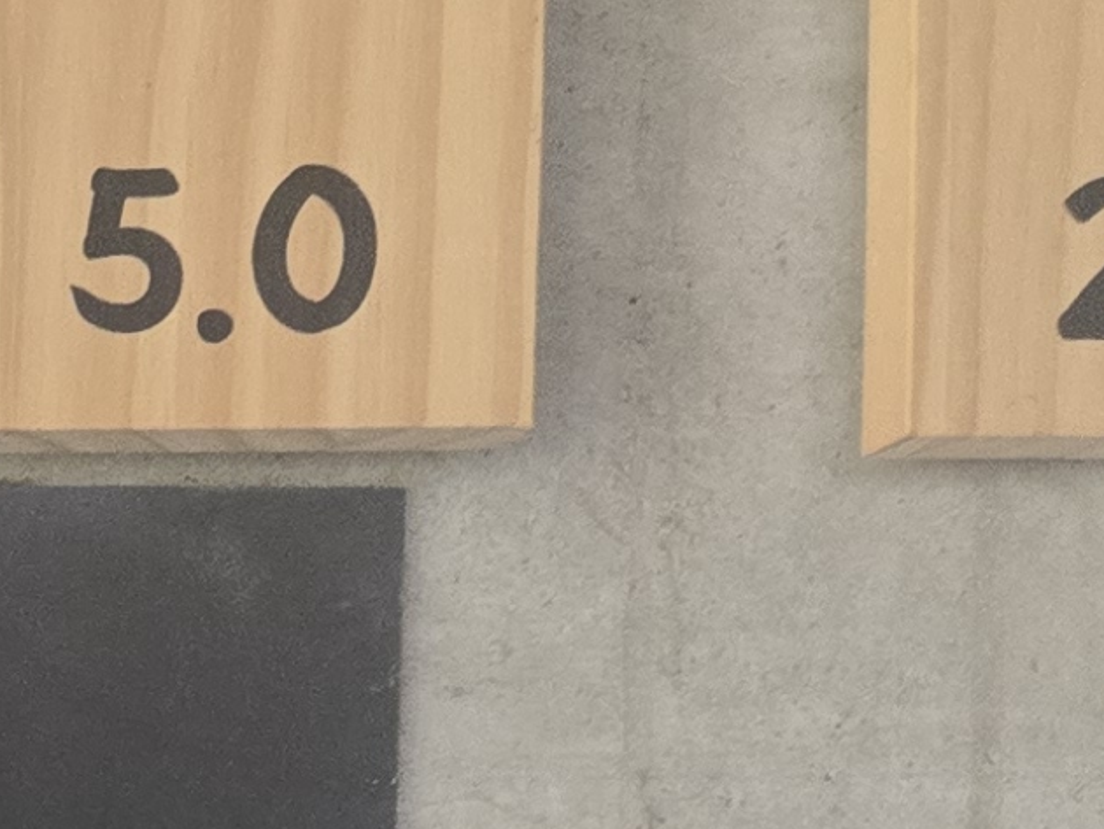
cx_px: -1731
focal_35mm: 146
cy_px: 1910
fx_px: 4658
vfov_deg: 9.2
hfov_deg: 10.9
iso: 200
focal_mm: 5.4
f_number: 1.8
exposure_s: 1/120
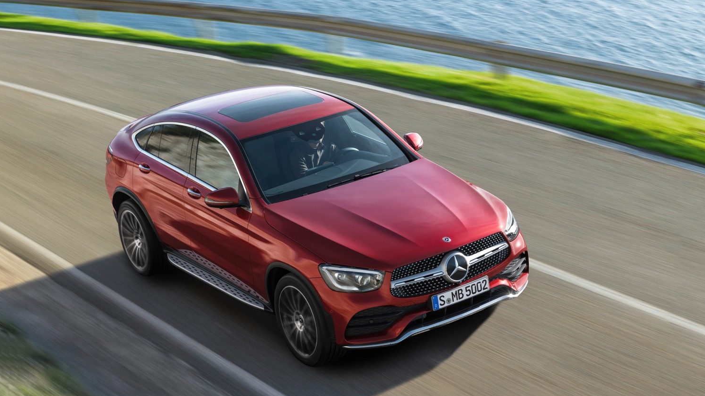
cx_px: 354
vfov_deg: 16.3
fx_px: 1383
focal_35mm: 74
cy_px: 189
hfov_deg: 28.6
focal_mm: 70
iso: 200
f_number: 11
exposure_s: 1/200
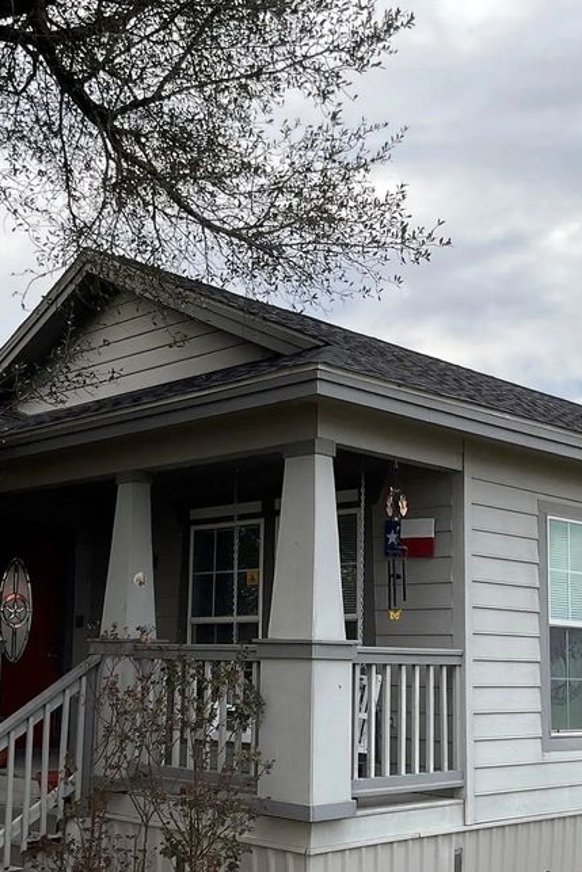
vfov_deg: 40.9
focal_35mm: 48
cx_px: 290
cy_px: 519
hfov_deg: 28.1
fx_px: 1163
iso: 16
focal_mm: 3
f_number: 1.8
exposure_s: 1/580
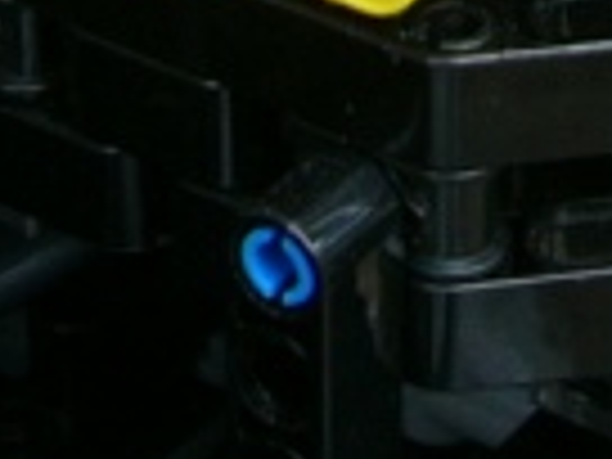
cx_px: 630
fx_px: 4066
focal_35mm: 230
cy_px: -634
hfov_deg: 8.6
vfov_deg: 6.2
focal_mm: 5.8
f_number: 2.8
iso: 50
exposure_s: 1/160
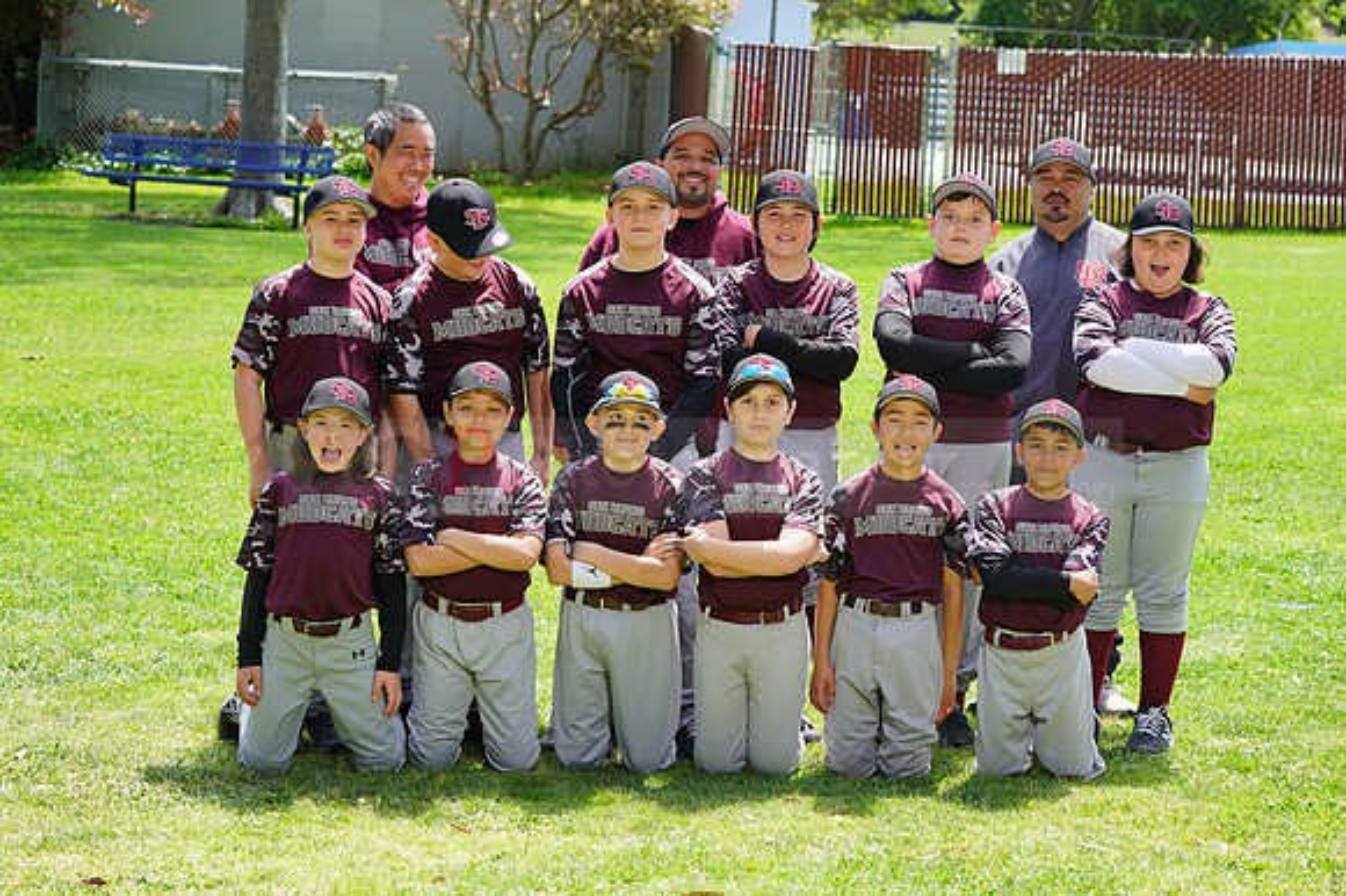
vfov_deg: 13.7
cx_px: 673
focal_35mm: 100
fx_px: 3737
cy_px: 448
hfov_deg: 20.4
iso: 200
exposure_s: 1/160
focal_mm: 100
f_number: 8
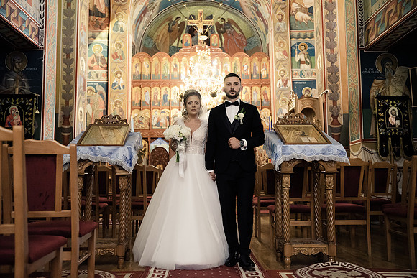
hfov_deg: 55.8
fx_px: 394
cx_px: 208
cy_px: 139
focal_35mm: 34
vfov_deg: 38.9
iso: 5000
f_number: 2.8
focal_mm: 34
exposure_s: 1/125
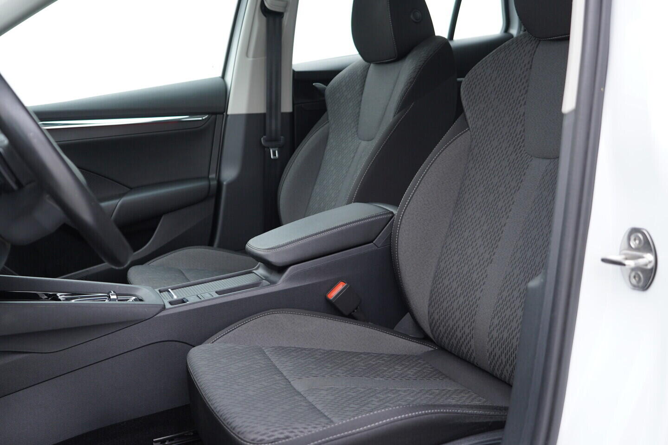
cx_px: 334
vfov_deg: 36.9
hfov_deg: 53.1
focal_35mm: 36
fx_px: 668
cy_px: 222
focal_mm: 24
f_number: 2.8
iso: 200
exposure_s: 1/40
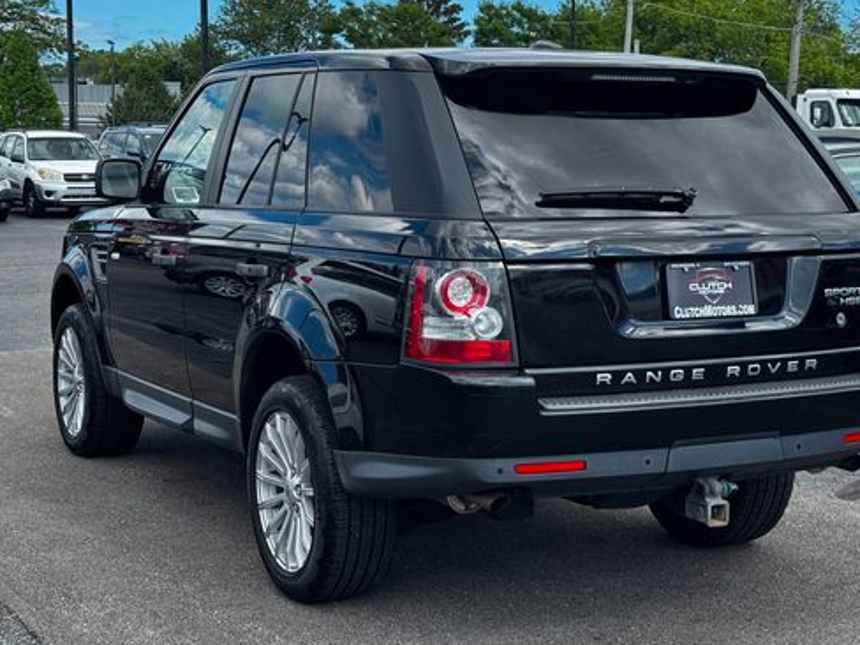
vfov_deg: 23.3
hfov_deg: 30.7
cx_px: 488
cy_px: 271
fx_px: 1565
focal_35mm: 63
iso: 64
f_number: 1.78
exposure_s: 1/1724
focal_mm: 6.76
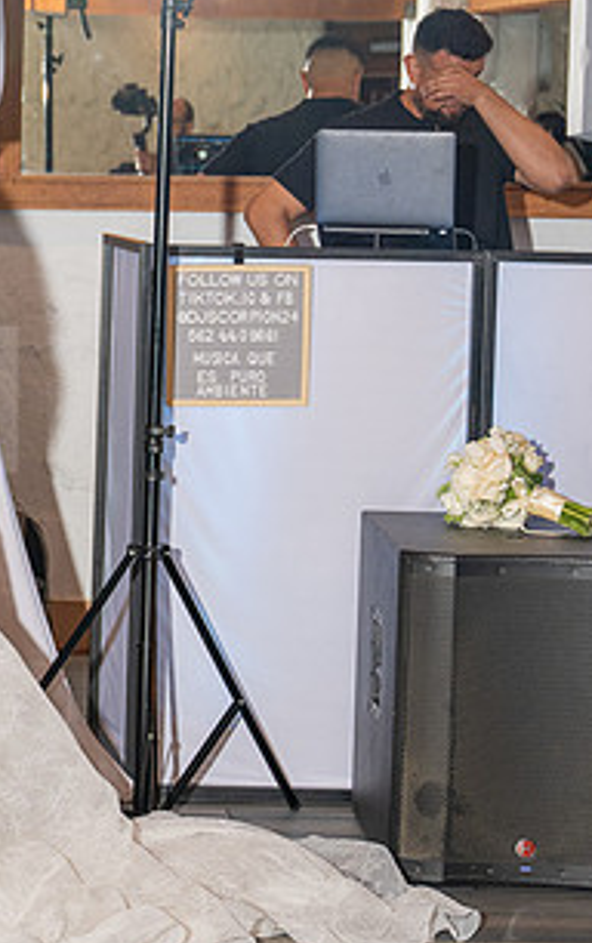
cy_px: 343
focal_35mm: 115
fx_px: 2960
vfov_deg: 18.1
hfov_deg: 11.1
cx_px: -244
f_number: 3.5
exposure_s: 1/200
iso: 800
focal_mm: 51
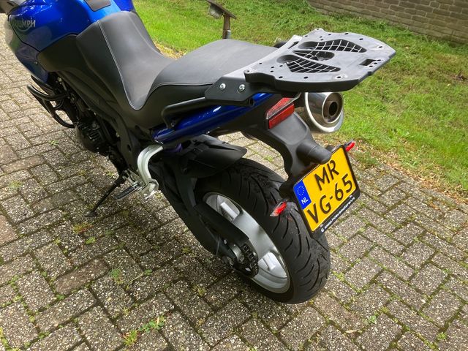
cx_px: 234
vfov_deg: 49.7
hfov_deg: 63.4
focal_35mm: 28
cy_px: 176
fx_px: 379
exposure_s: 1/121
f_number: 1.8
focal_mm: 3.99
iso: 32
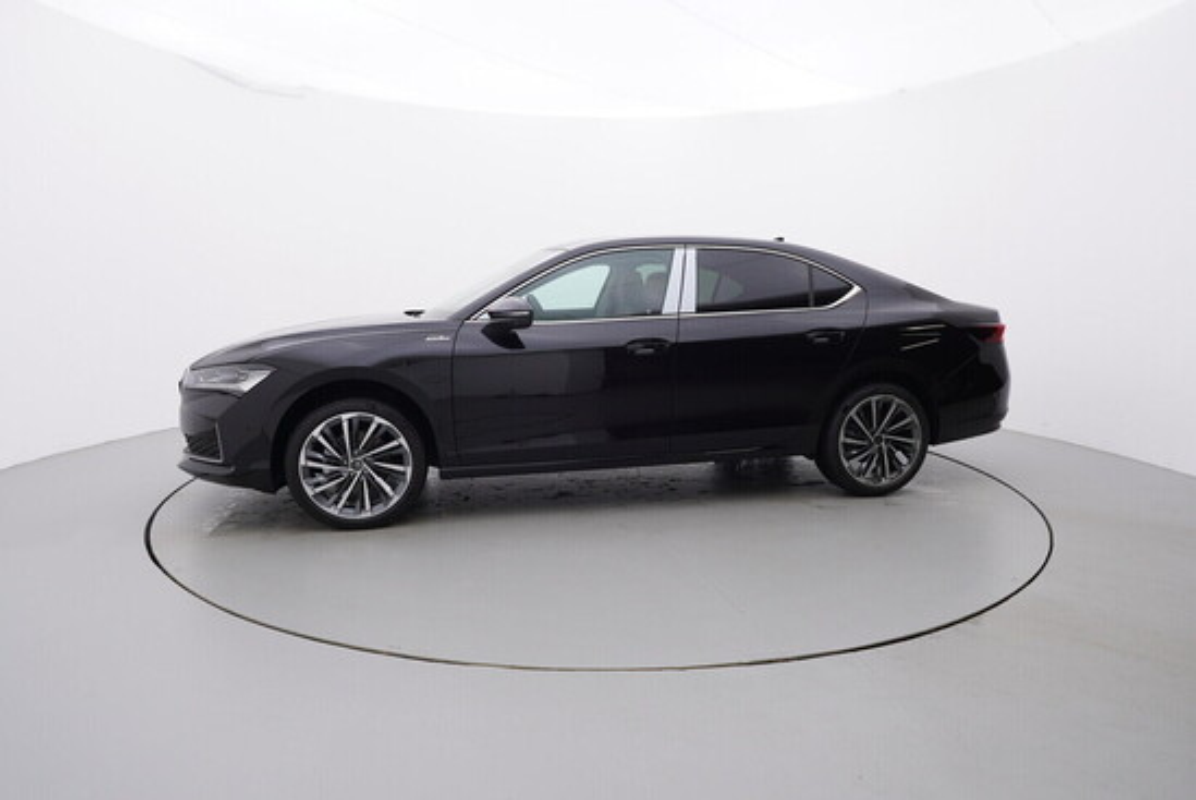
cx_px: 598
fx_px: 748
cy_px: 400
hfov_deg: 77.3
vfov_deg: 56.2
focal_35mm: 22
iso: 200
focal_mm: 15
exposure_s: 1/80
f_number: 5
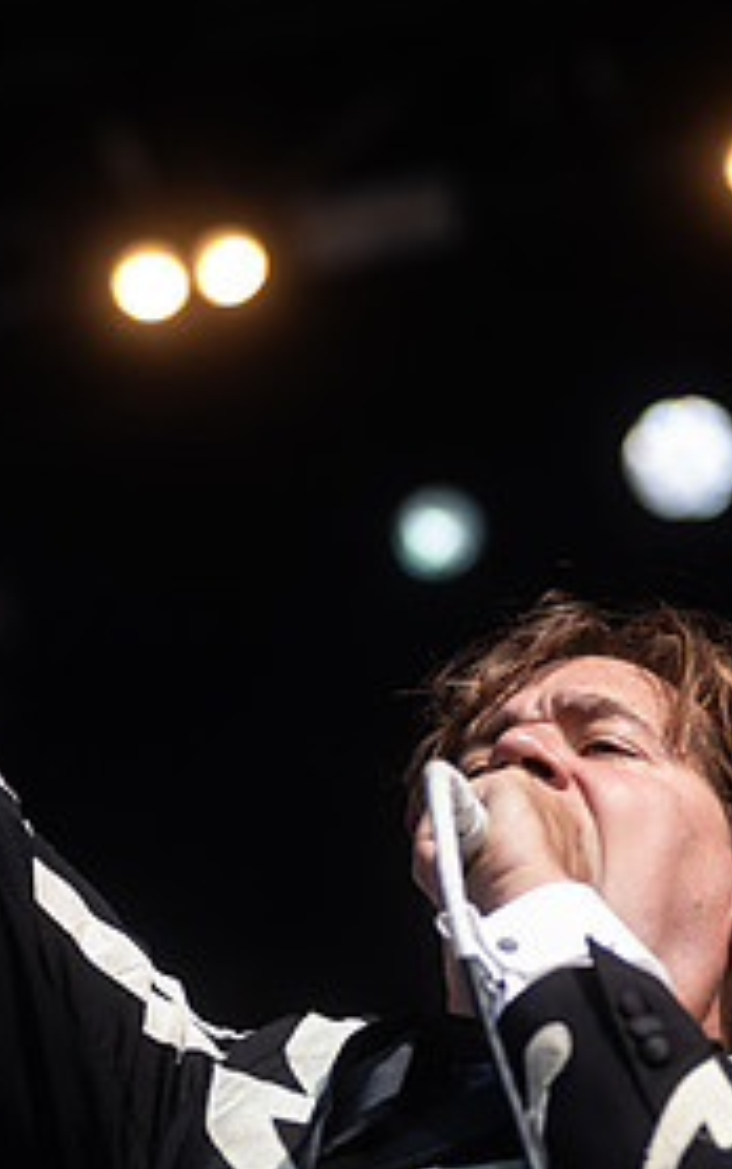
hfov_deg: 5.7
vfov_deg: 9.1
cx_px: 183
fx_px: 7366
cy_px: 656
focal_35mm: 231
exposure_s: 1/1250
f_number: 4
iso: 200
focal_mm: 100
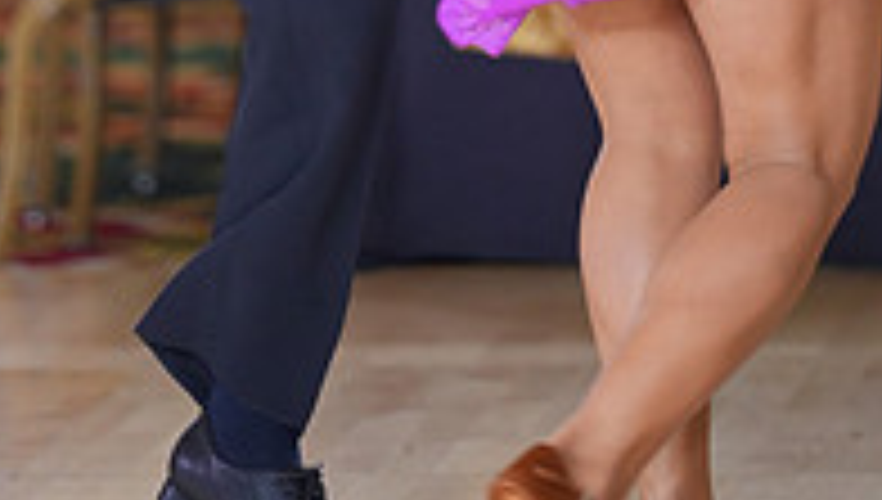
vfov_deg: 2.8
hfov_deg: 5.0
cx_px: 295
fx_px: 10073
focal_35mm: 430
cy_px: -387
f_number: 2
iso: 1000
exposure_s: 1/500
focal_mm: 139
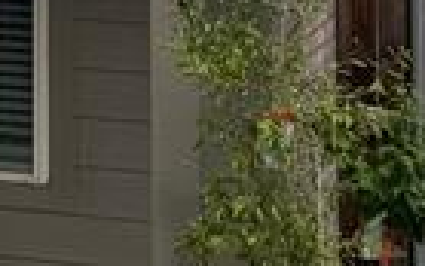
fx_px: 2178
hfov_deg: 9.8
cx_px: -587
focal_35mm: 188
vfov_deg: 6.6
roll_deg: -1.7
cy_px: -370
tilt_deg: +5.4
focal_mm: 6.76
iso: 80
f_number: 1.78
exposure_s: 1/8130
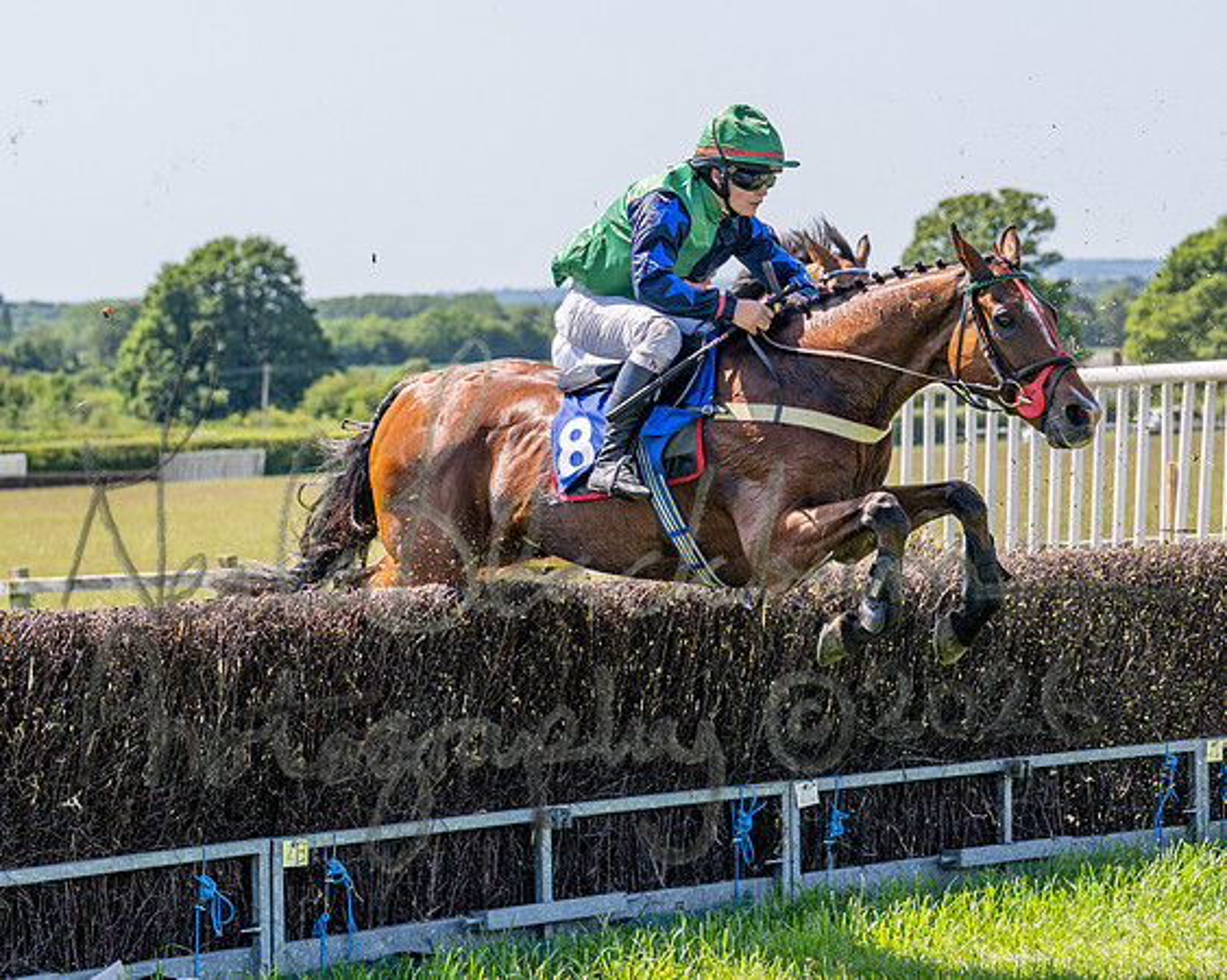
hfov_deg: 15.7
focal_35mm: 123
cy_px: 334
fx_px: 4456
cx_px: 720
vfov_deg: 12.5
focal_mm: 70
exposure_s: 1/1600
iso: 200
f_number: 4
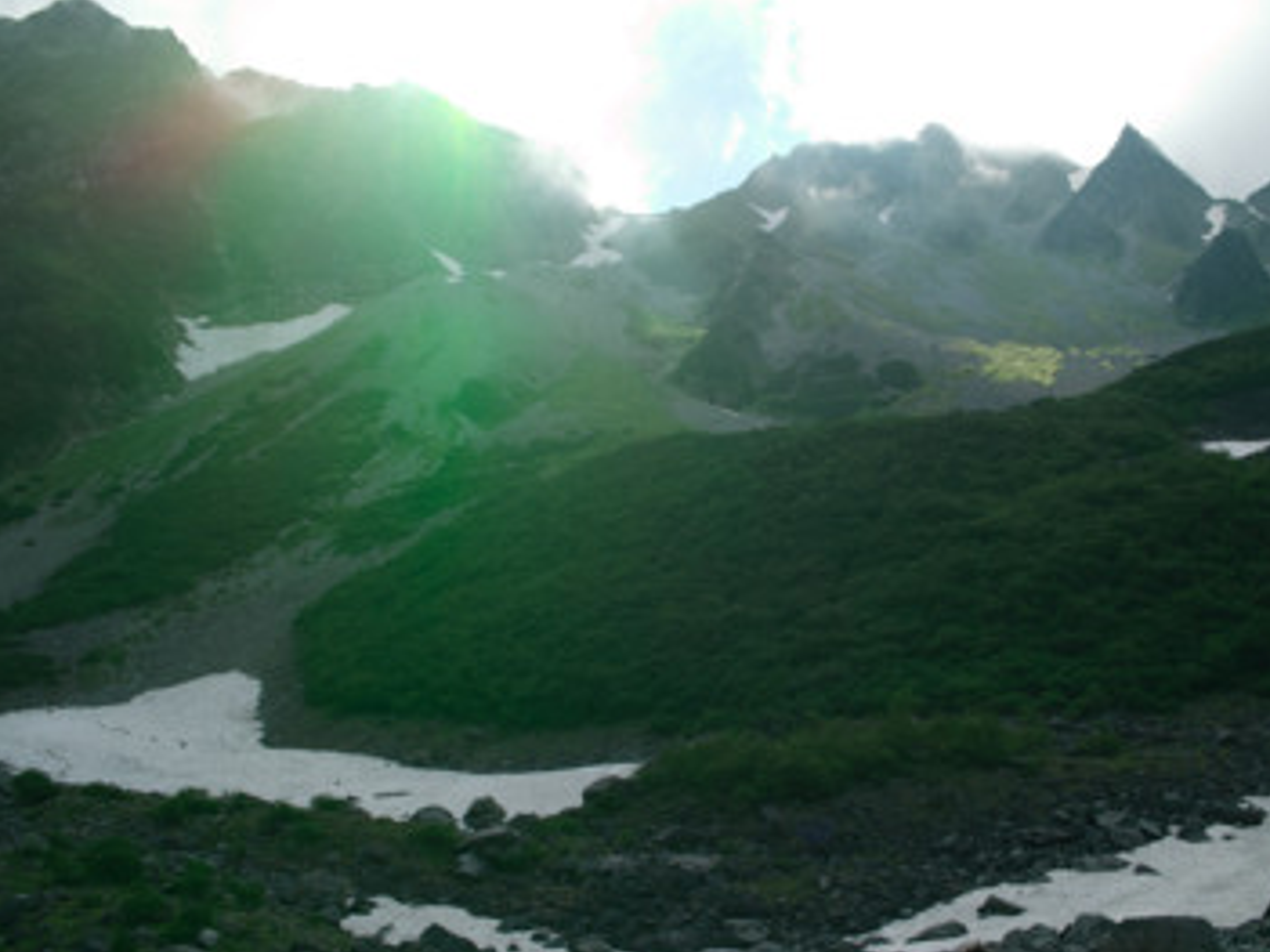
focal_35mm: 45
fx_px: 1650
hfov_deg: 42.1
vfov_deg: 32.2
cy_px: 480
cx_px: 680
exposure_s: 1/160
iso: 100
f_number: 5.6
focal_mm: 24.2
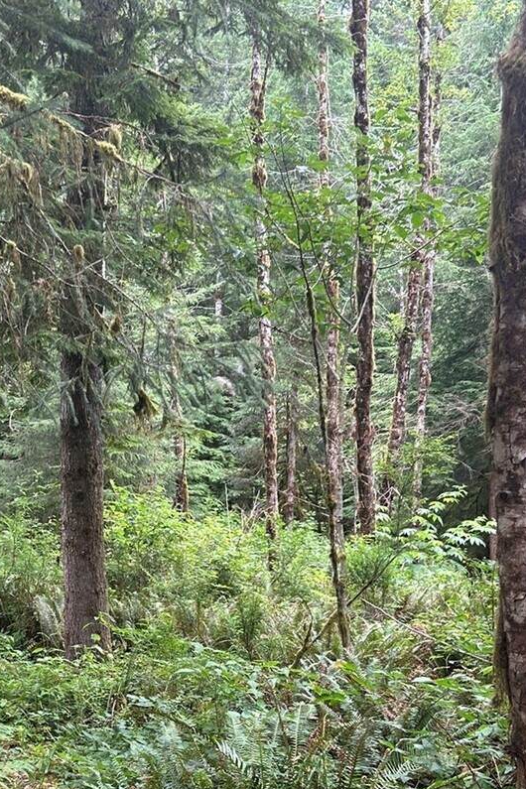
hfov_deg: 27.4
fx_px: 1074
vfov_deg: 39.5
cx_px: 194
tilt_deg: +2.0
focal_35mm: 49
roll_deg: -2.2
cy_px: 571
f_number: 1.5
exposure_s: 1/121
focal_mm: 5.7
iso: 64
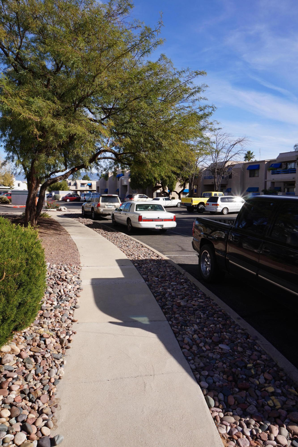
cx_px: 149
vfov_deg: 73.7
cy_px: 224
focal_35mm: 24
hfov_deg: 53.1
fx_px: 298
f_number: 14
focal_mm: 16
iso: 100
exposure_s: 1/60
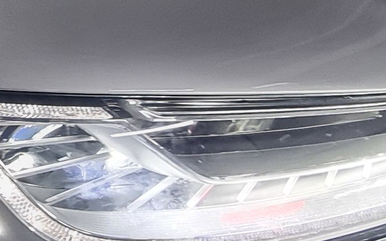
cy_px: 26
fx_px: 800
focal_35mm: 76
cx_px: -164
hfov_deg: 22.9
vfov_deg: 16.9
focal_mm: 2.2
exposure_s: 1/60
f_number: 2.2
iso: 160
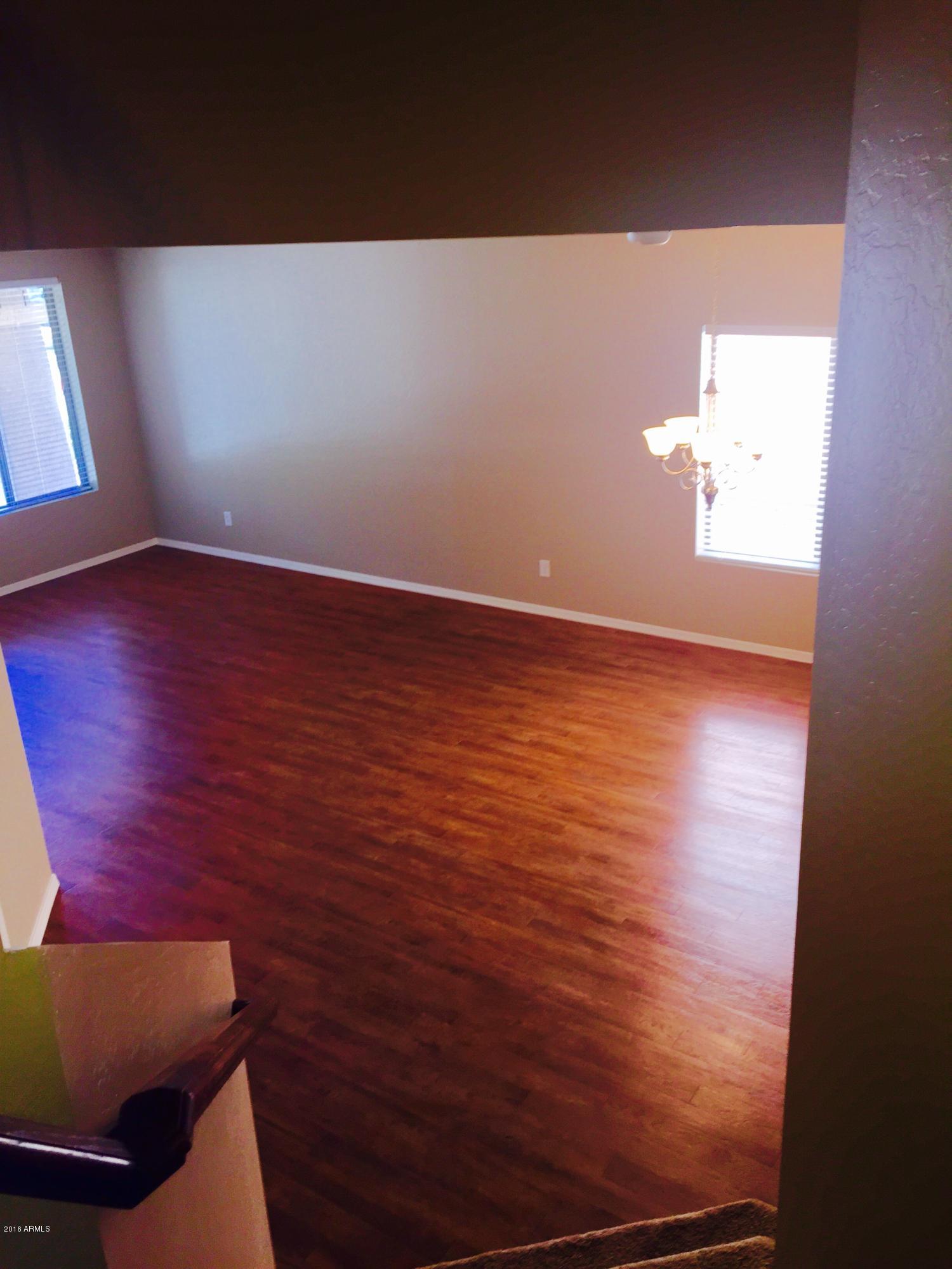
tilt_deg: -20.3
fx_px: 1063
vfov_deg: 61.7
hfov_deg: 48.2
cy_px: 634
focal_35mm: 29
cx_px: 476
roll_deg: +3.2
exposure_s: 1/30
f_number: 2.2
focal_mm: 4.15
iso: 32
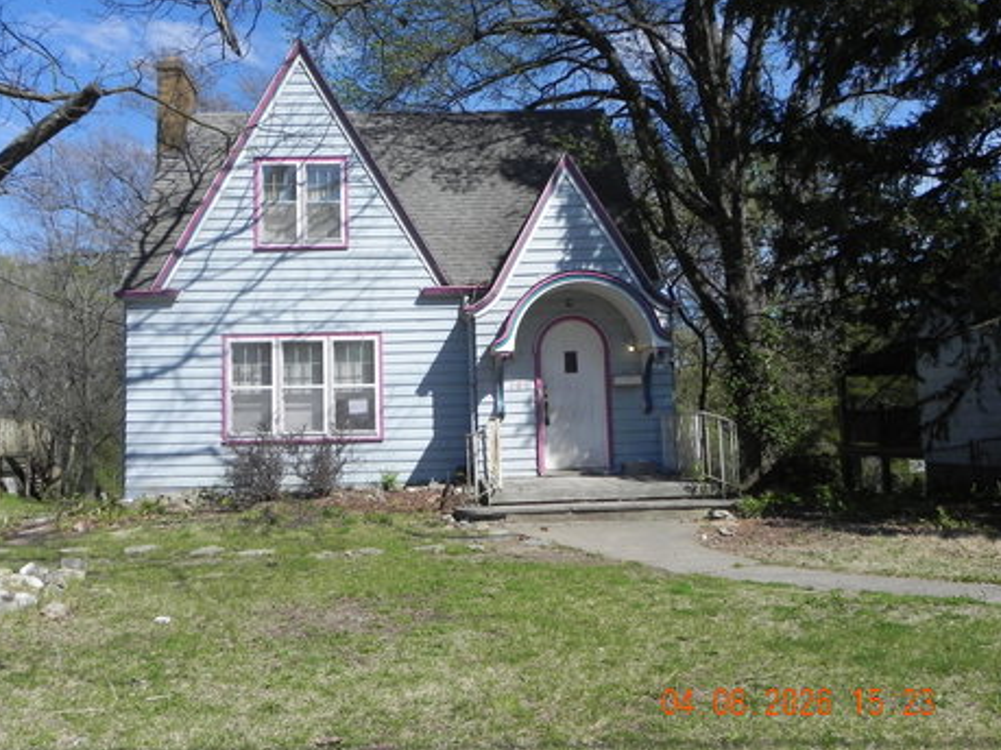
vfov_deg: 48.2
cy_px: 371
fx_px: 838
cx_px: 447
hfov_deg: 61.5
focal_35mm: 29
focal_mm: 4.6
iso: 160
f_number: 7.1
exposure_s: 1/412
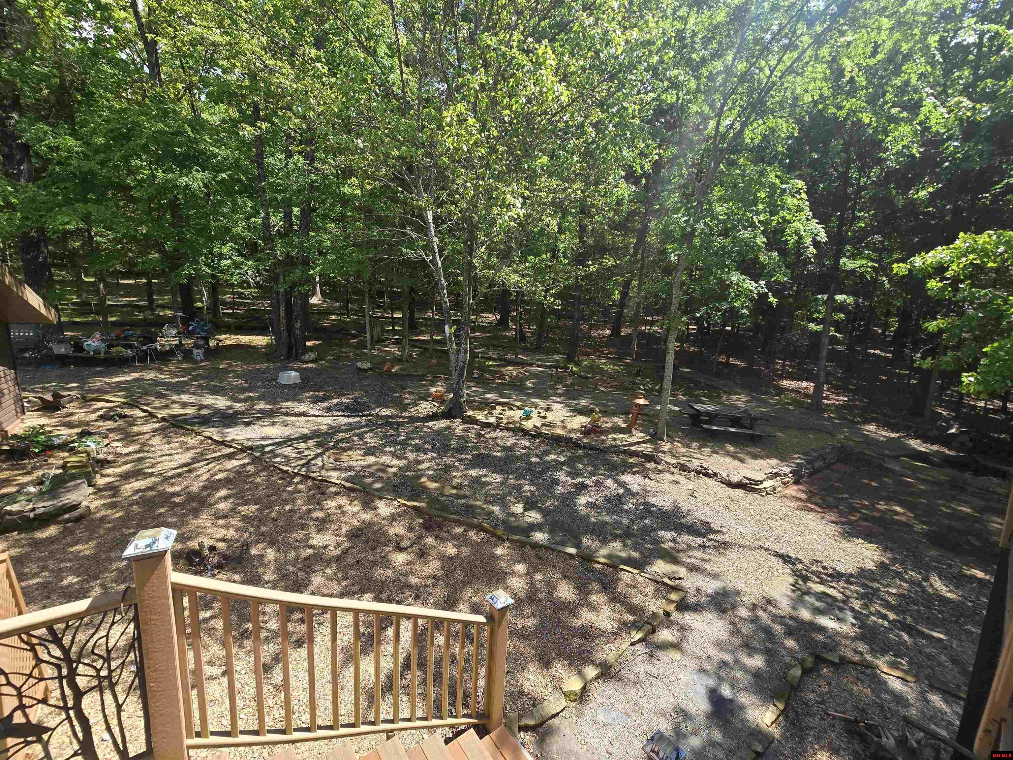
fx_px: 380
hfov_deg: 106.2
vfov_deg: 89.9
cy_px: 380
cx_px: 506
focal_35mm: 13
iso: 50
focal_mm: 2.2
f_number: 2.2
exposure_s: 1/655
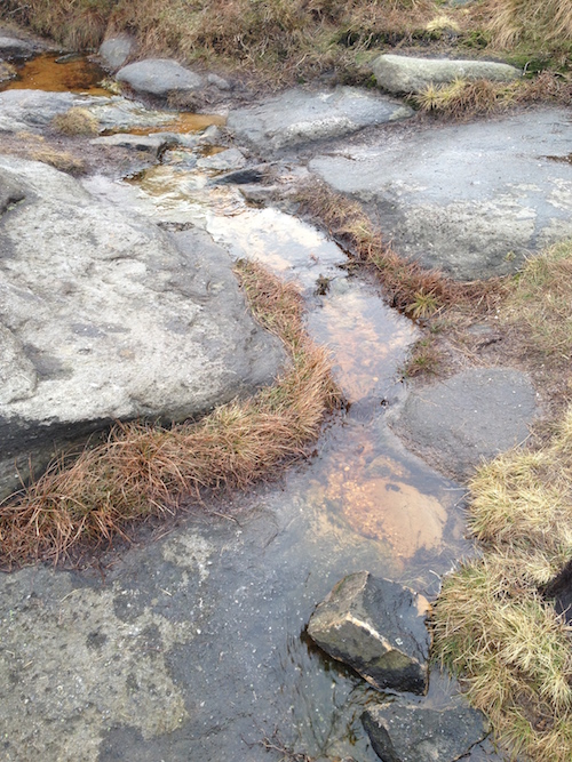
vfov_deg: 52.6
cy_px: 381
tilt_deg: -36.7
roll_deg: -0.3
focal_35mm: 35
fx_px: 771
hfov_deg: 40.7
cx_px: 286
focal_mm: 4.28
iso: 50
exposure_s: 1/60
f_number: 2.4
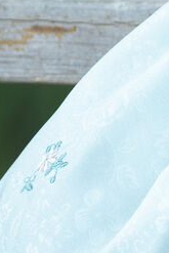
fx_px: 7277
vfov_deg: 2.0
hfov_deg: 1.3
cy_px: -235
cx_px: 539
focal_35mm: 1035
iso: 100
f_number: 2.8
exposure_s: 1/250
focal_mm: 142
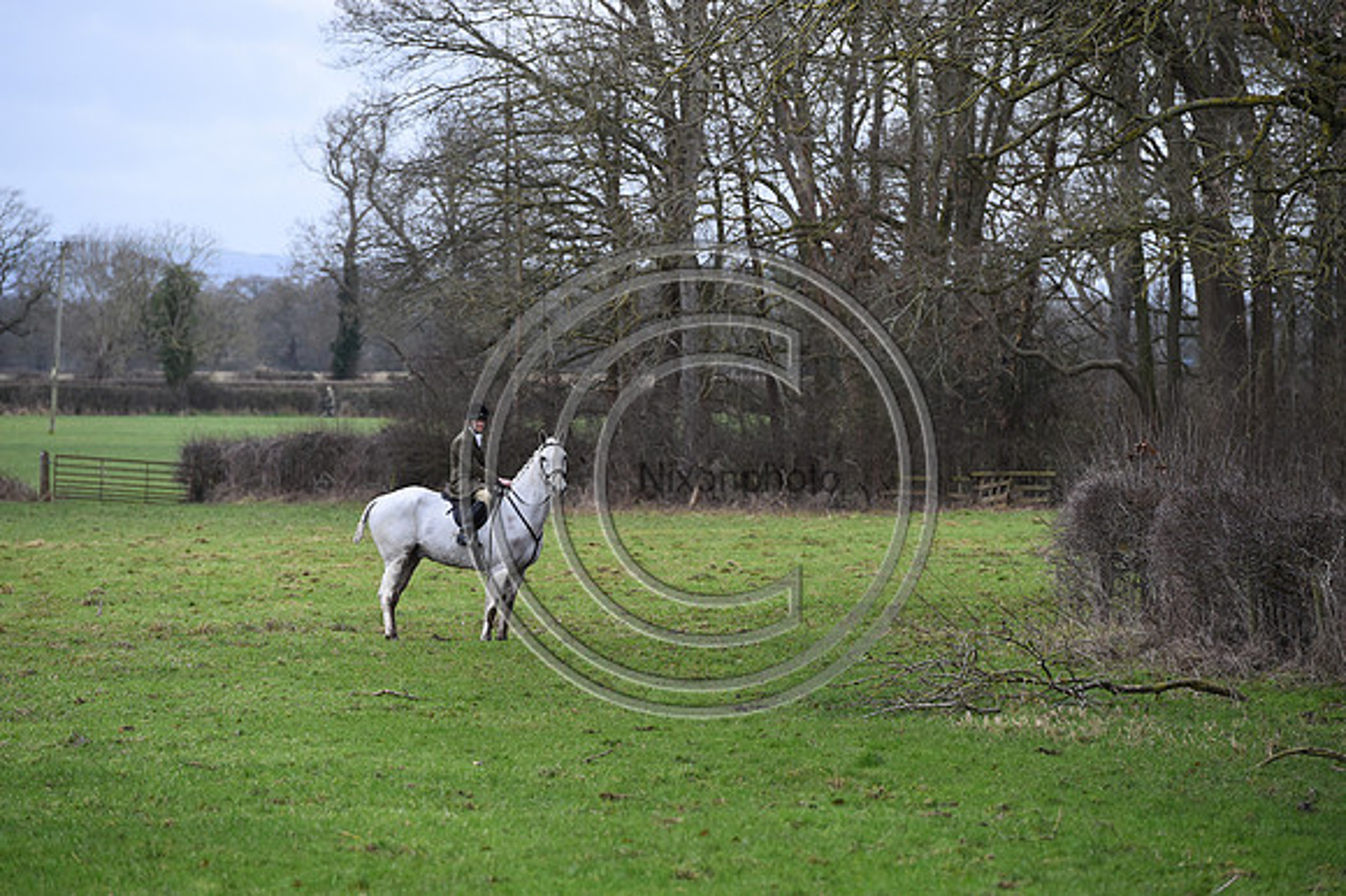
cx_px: 673
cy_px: 448
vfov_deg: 6.9
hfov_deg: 10.3
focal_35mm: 200
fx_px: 7473
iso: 1800
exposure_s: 1/1250
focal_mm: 200
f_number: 5.6
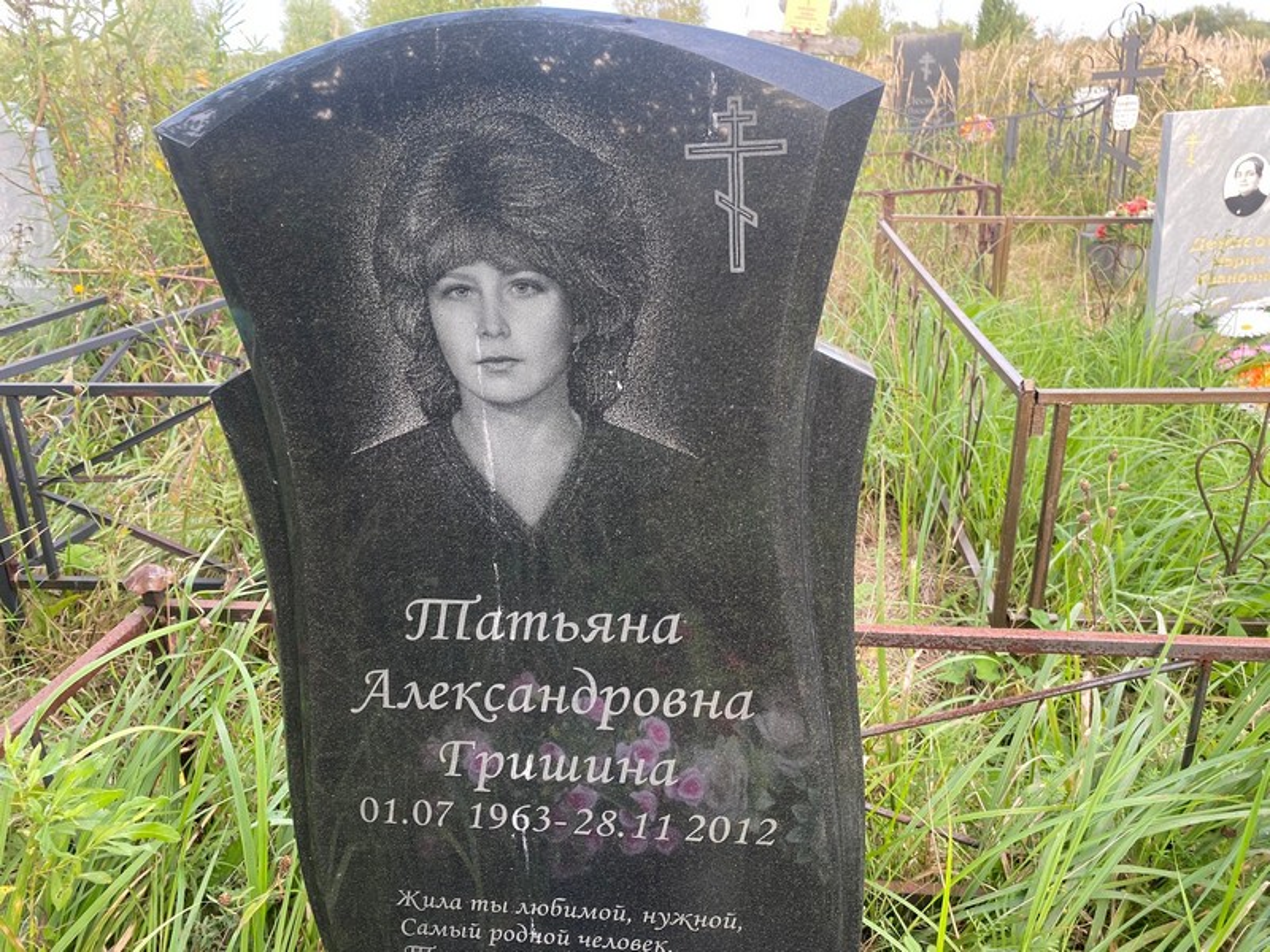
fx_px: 954
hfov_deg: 67.3
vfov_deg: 53.1
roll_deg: +3.4
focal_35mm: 26
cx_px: 635
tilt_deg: -24.1
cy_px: 476
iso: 32
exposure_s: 1/122
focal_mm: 4.25
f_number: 1.8
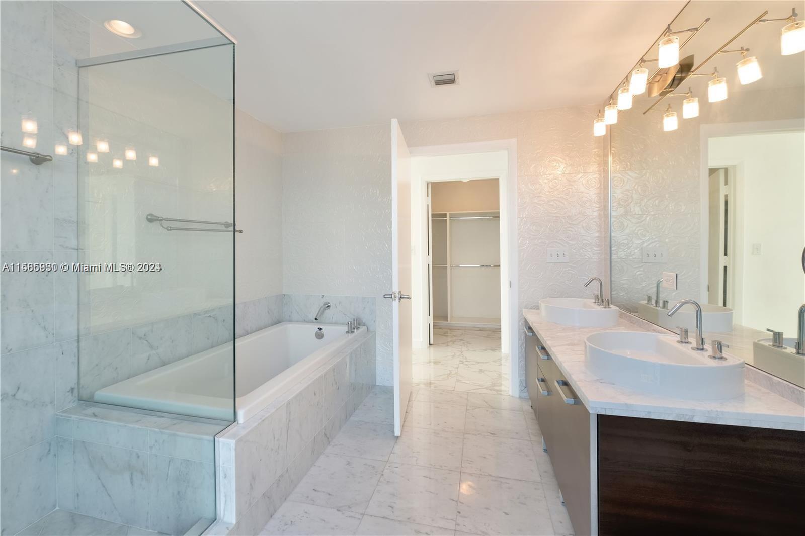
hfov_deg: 100.4
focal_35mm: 15
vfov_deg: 77.3
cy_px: 268
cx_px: 402
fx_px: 335
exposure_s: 1/15
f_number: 8
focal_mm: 10
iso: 500
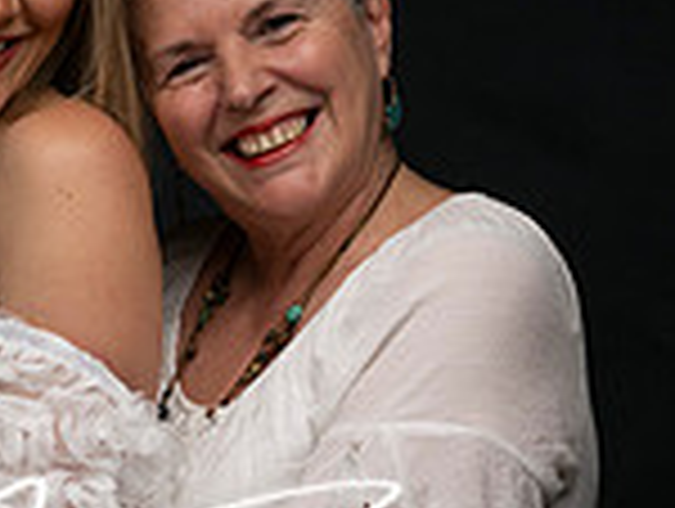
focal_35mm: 187
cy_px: 481
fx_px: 3652
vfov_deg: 7.9
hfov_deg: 10.5
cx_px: 148
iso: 160
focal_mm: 65
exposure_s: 1/200
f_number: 9
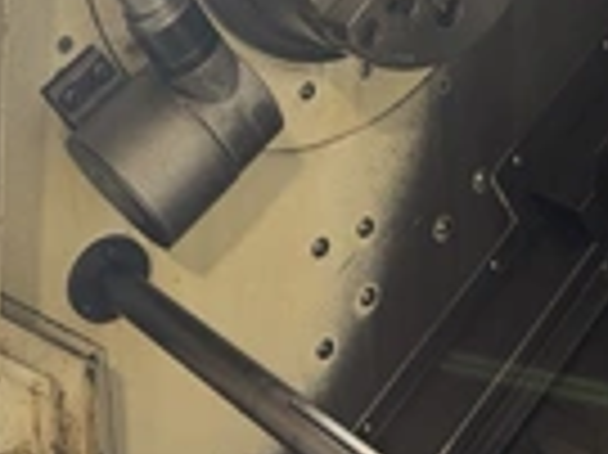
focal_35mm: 71
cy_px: -211
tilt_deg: -9.4
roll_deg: +1.9
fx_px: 1246
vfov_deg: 18.5
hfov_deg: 27.2
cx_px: 423
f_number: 1.78
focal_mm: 6.76
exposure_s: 1/120
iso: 200
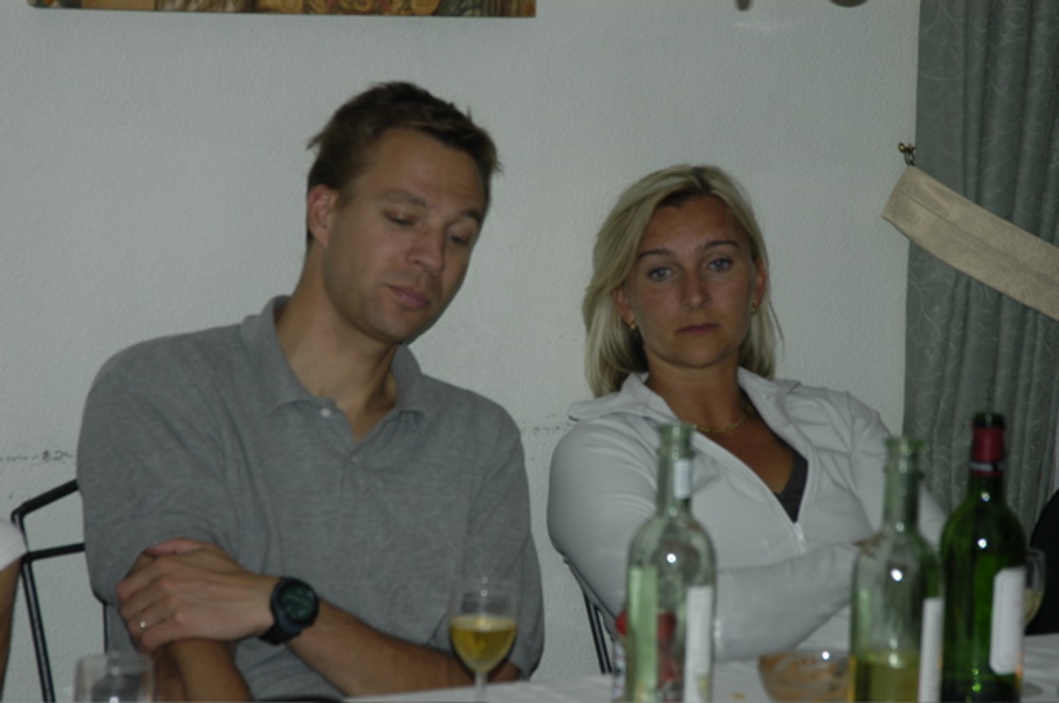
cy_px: 352
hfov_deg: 16.1
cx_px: 530
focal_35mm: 128
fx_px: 3746
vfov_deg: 10.7
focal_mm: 85
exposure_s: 1/60
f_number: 4.5
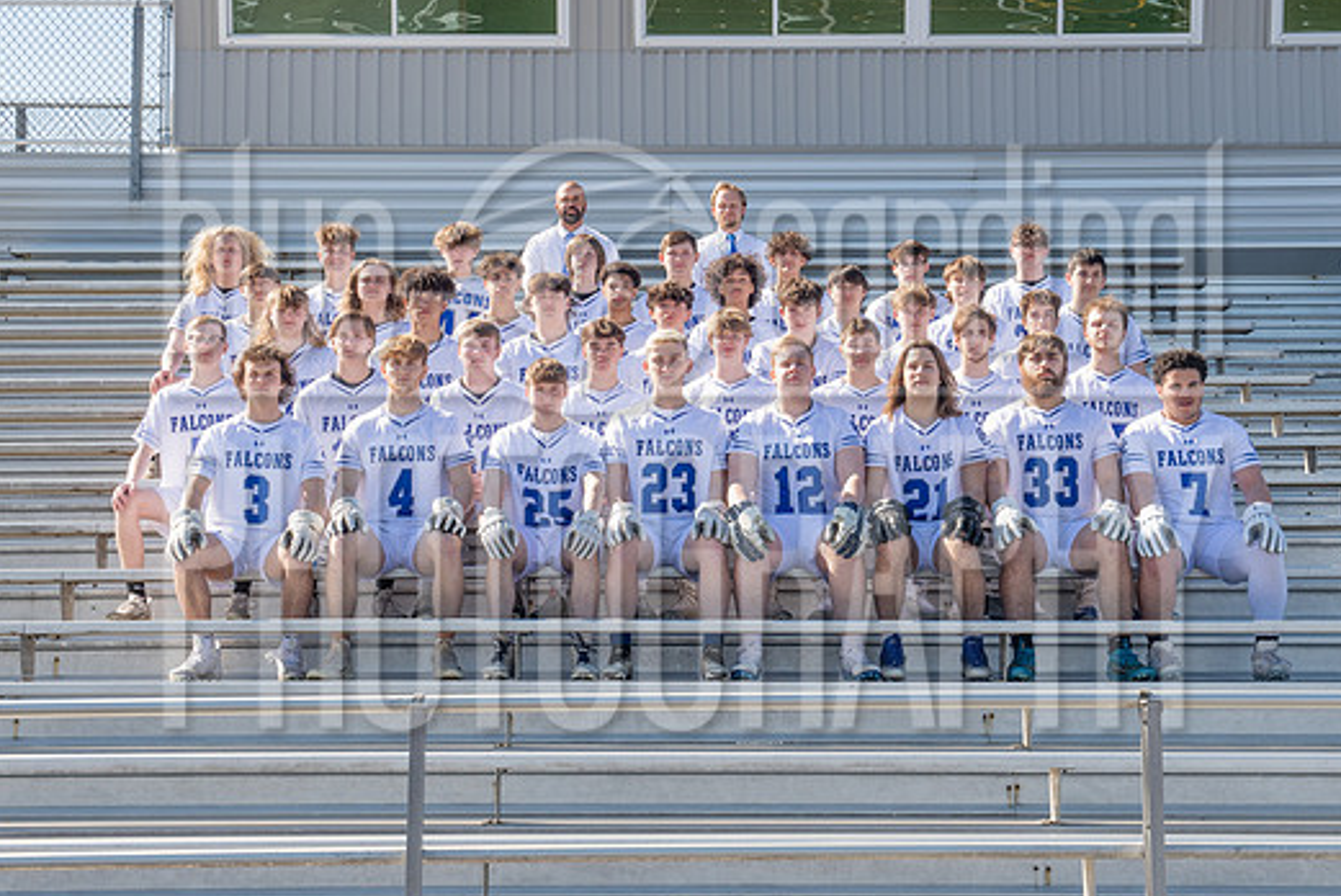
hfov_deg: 29.6
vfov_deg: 20.0
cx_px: 699
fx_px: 2534
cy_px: 375
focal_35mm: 68
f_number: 9
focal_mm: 52
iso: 250
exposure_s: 1/200
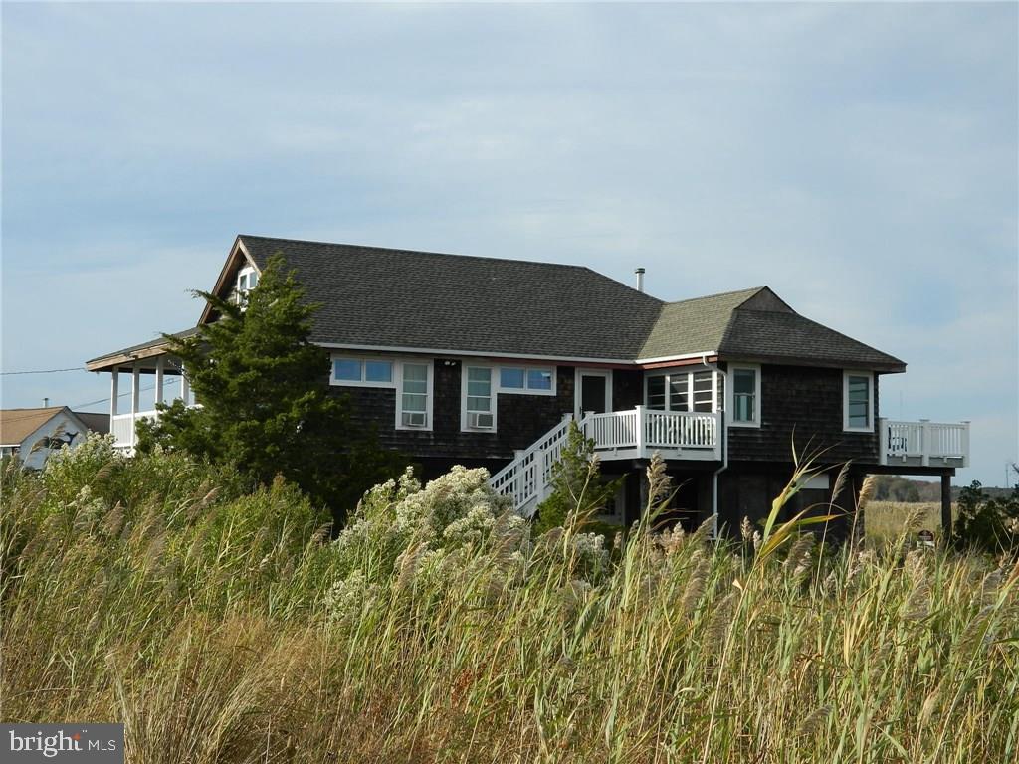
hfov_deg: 33.8
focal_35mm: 57
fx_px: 1678
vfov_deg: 25.7
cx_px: 510
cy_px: 382
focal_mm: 10.2
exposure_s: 1/500
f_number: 3.8
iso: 80
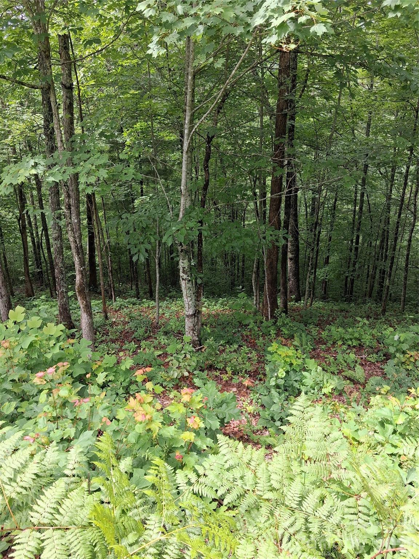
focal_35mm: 27
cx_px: 210
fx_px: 436
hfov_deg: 51.4
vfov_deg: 65.3
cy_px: 280
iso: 40
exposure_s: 1/120
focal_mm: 4
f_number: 1.8
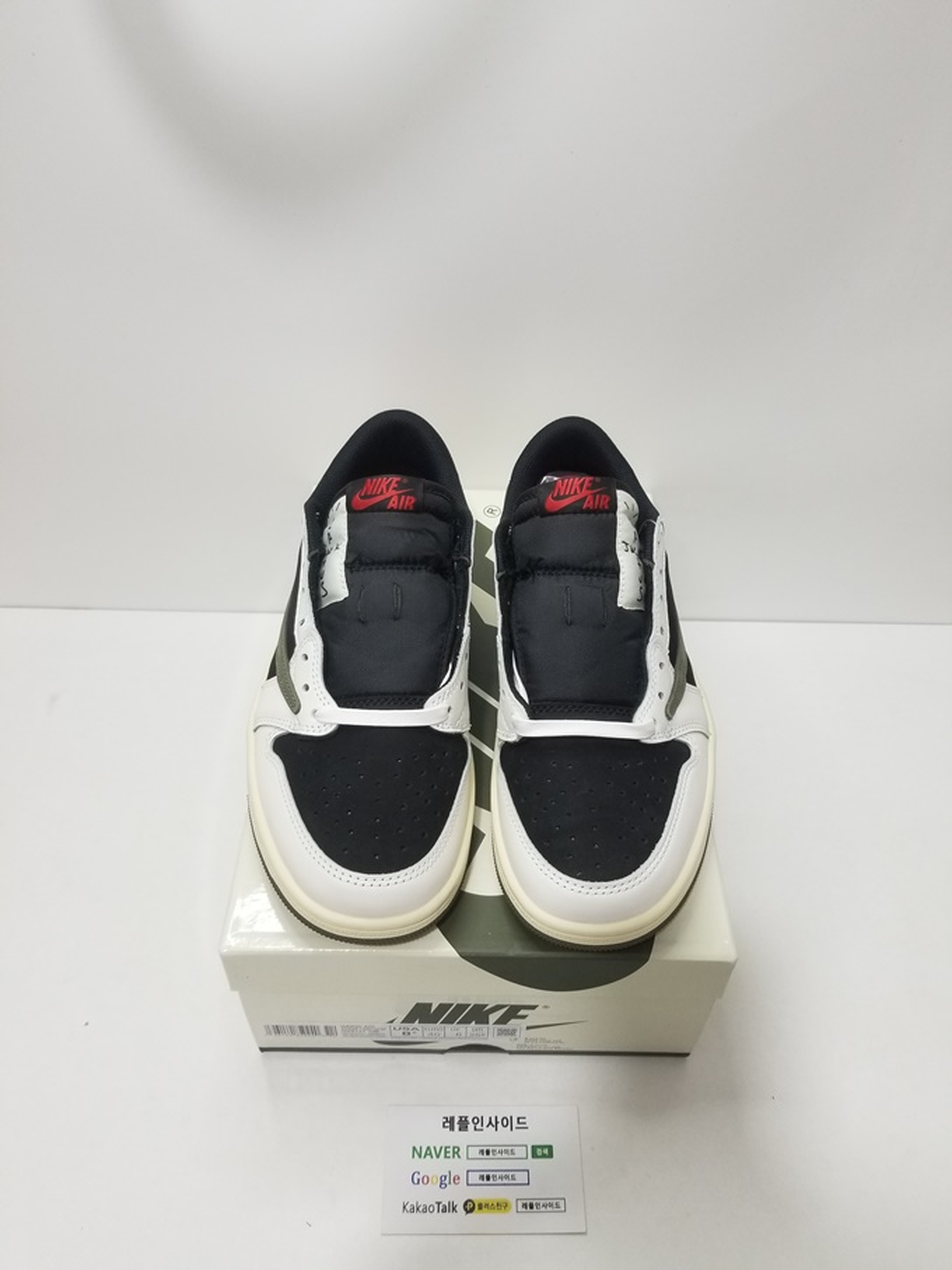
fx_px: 954
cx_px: 476
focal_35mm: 26
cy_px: 635
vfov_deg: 67.3
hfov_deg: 53.1
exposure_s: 1/60
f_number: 1.7
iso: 80
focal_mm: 4.25
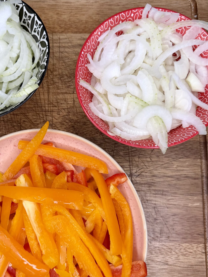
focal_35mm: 35
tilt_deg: -79.4
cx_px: 70
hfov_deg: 40.2
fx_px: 280
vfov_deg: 52.6
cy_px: 150
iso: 80
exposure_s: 1/822
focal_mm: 6.76
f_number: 1.78
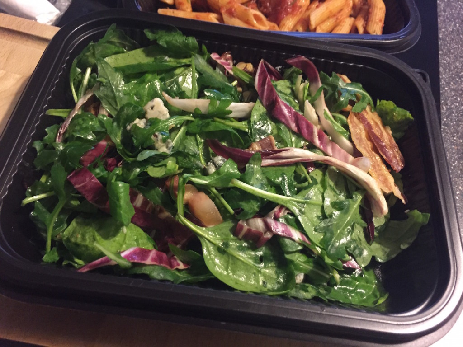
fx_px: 388
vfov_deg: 48.2
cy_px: 174
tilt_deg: -58.9
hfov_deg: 61.7
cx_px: 232
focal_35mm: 29
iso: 320
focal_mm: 4.15
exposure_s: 1/17
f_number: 2.2
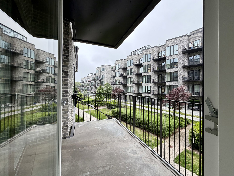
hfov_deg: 102.1
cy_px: 88
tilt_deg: +0.4
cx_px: 117
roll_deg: -0.3
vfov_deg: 85.7
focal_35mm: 14
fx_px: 95
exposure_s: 1/160
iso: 40
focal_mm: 2.22
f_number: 2.2
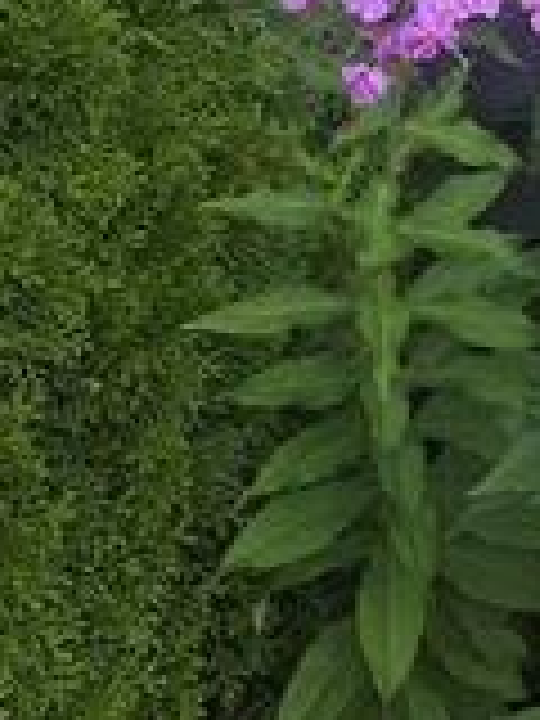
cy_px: -374
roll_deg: +7.9
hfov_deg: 11.7
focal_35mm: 115
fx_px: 2392
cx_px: 1026
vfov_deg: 15.7
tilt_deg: -9.0
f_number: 1.78
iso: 80
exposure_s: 1/931
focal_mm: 6.76
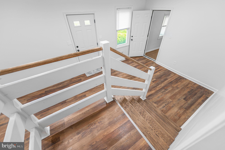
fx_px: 87
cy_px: 75
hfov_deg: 104.3
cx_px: 112
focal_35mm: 14
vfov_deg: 81.1
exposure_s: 1/160
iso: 400
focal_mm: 14
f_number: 2.8
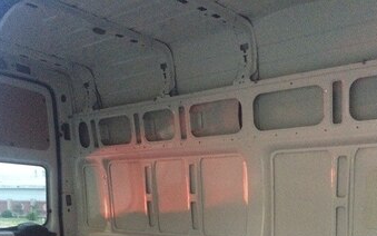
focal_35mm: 45
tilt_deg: -11.9
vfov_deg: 25.9
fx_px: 462
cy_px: 275
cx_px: 182
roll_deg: +0.5
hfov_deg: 44.3
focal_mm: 4.15
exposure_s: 1/17
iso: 640
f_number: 2.2
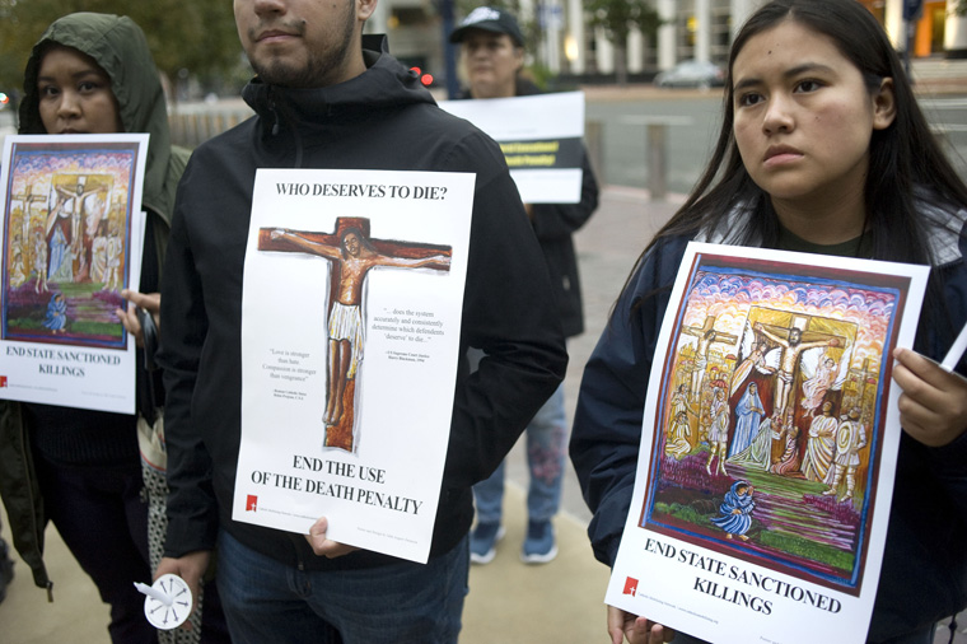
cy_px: 322
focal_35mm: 35
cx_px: 484
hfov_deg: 54.5
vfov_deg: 37.8
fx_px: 940
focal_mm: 35
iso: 1600
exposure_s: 1/125
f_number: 2.8
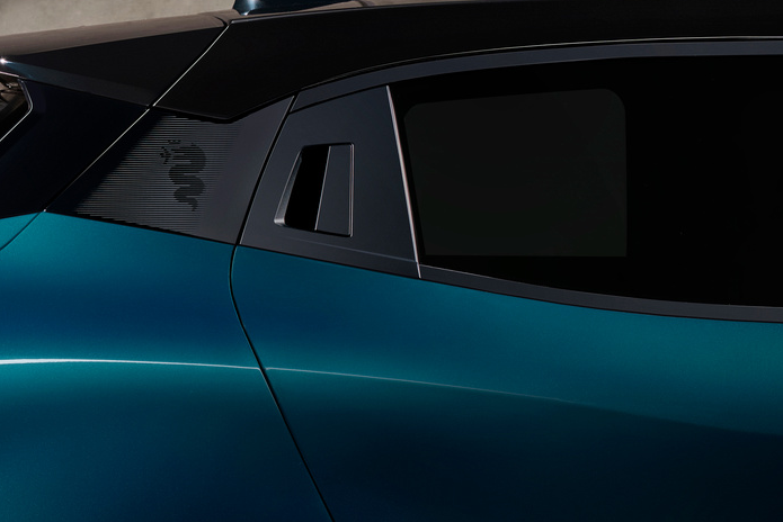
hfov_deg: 13.4
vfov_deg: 9.1
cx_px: 18
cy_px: 447
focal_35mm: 151
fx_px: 3285
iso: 100
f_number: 10
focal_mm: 70
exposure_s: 1/1.59
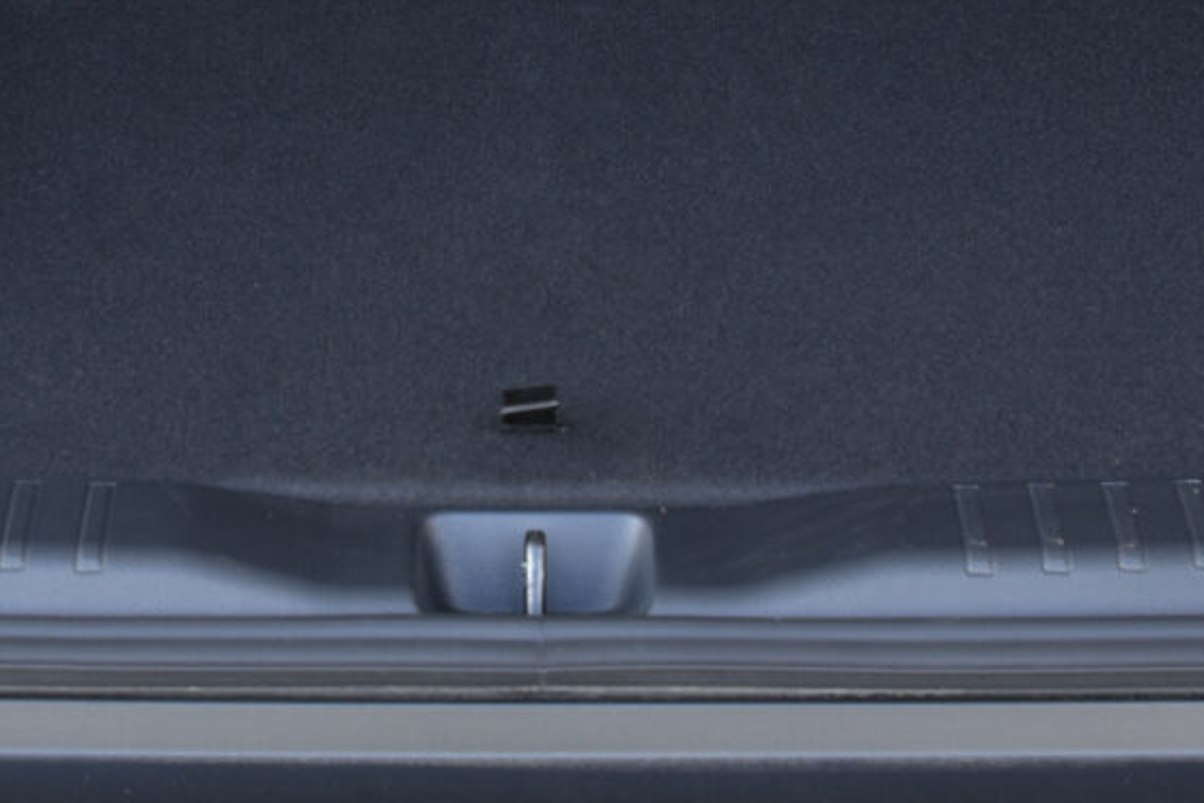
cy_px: -557
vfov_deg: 8.1
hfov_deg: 12.4
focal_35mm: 165
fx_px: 5519
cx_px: 530
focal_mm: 48
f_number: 8
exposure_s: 1/13
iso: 400
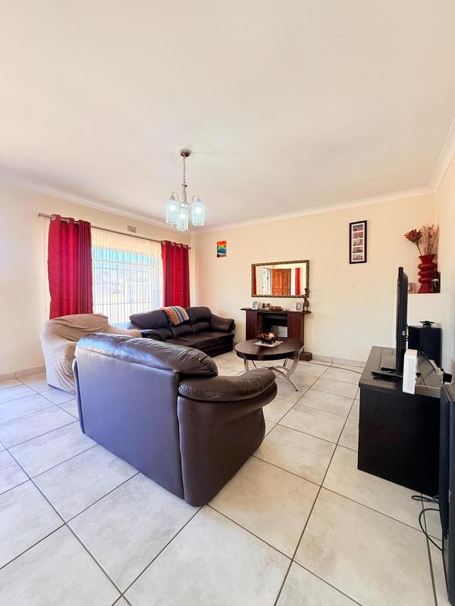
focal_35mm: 14
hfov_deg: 85.7
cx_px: 228
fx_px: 245
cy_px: 303
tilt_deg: -2.0
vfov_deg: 102.1
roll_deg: -0.1
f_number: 2.2
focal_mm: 2.22
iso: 160
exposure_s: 1/100
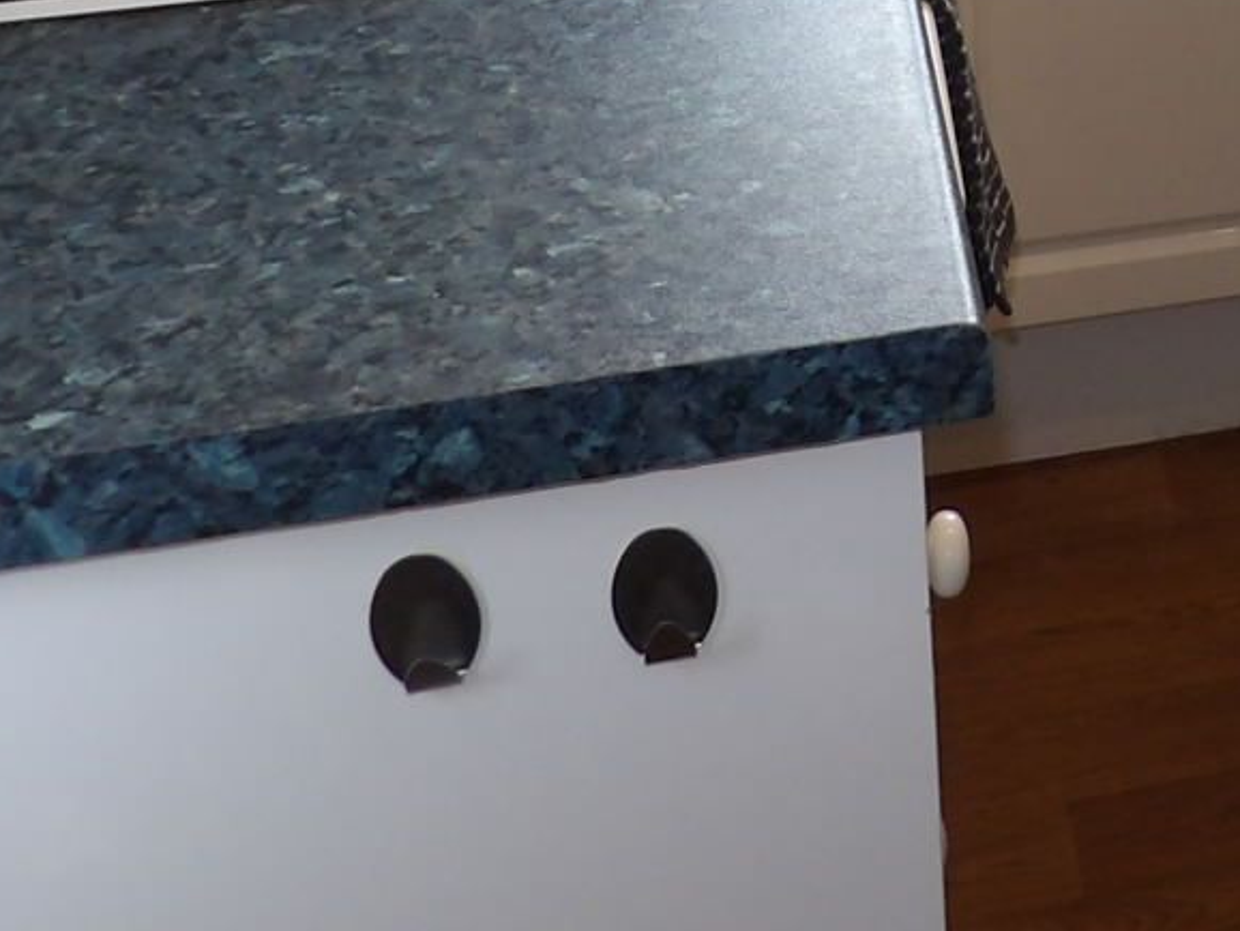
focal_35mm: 85
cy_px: -611
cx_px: 1731
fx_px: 3046
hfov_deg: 20.5
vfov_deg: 15.5
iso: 100
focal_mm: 4.3
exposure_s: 1/49
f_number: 3.2
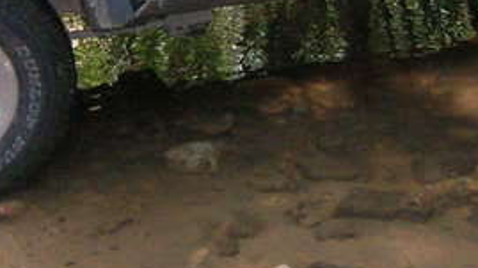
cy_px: -84
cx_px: 354
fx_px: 1394
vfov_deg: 10.7
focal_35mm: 110
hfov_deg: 19.3
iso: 172
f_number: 2.9
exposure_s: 1/60.1
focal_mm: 5.7
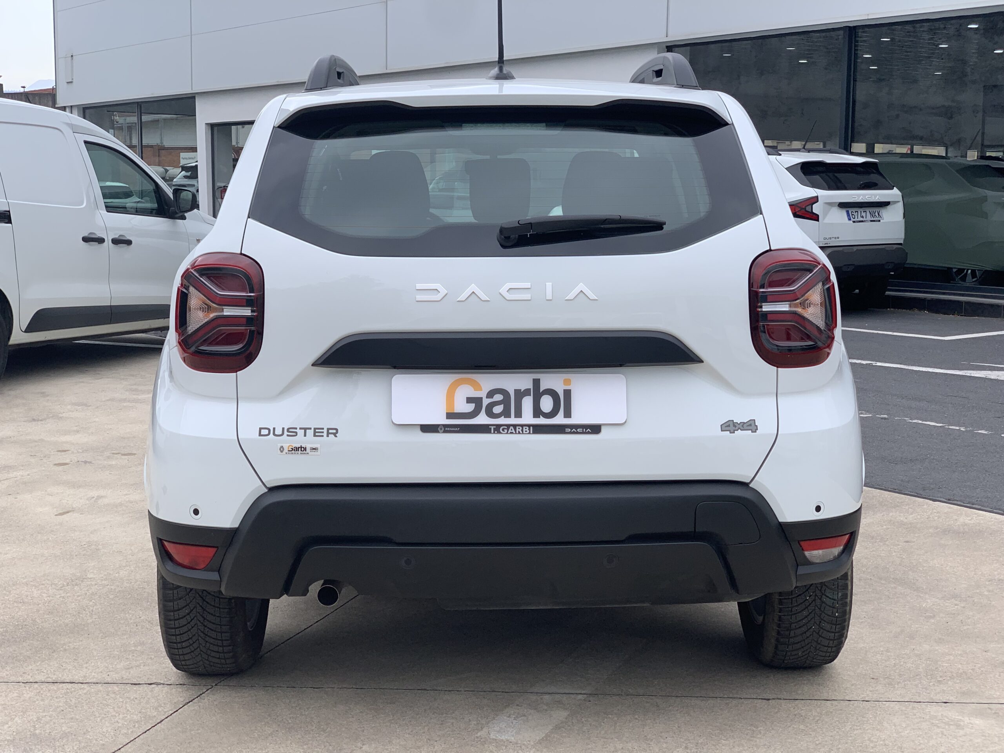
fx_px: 1508
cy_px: 376
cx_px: 502
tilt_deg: -6.6
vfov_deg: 28.0
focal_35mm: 52
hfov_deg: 36.8
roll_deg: -0.3
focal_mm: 6
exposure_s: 1/516
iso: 16
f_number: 2.4
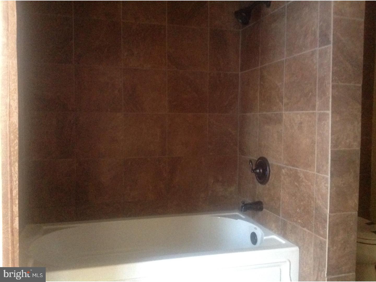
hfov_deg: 52.6
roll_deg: +0.0
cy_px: 141
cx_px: 188
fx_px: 380
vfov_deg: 40.7
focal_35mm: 35
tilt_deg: -3.3
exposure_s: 1/15
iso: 800
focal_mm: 4.28
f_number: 2.4
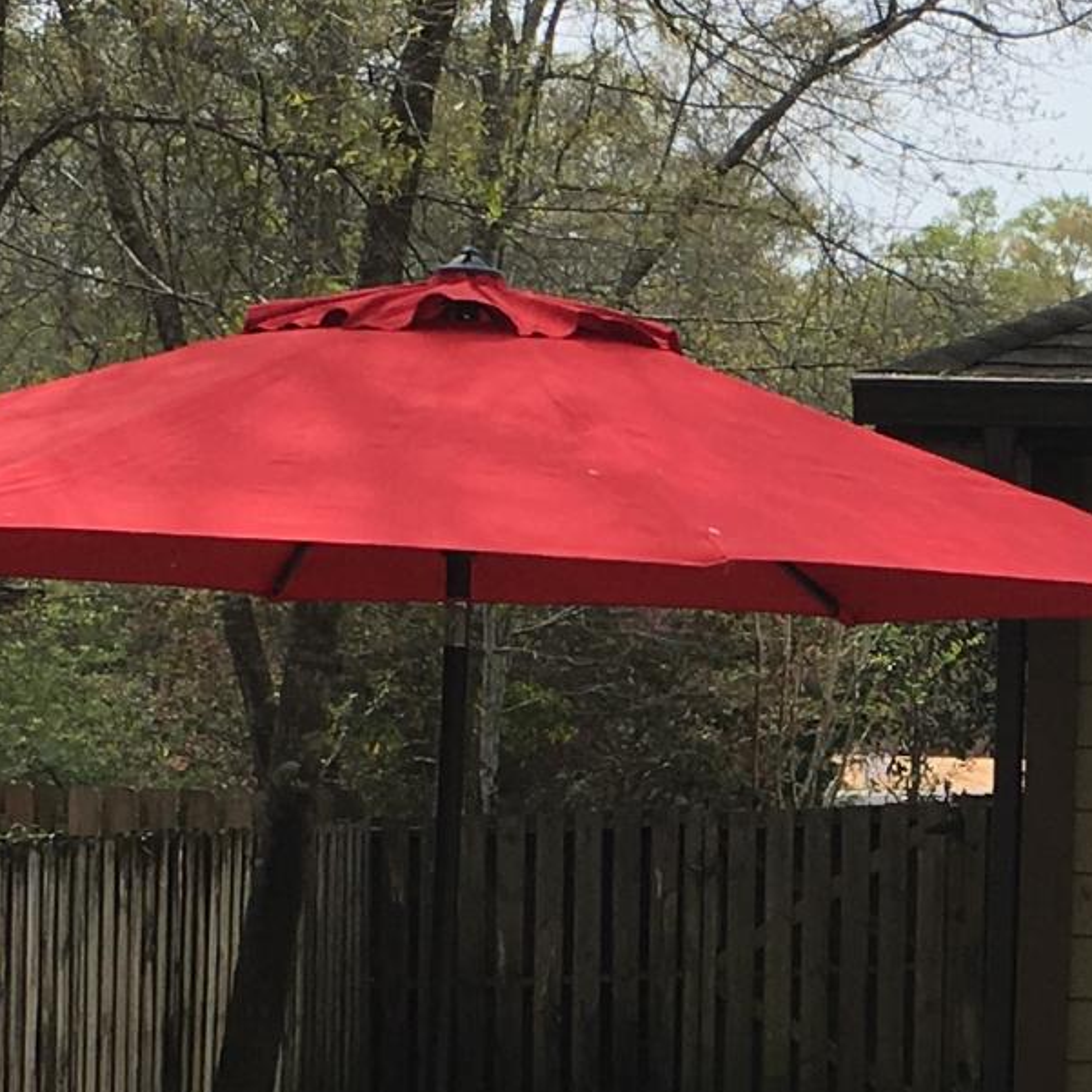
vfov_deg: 13.5
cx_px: 1166
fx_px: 4568
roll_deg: -1.9
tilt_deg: -3.3
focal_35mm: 128
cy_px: 1041
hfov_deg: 13.4
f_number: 2.2
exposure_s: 1/1603
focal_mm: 4.15
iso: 25
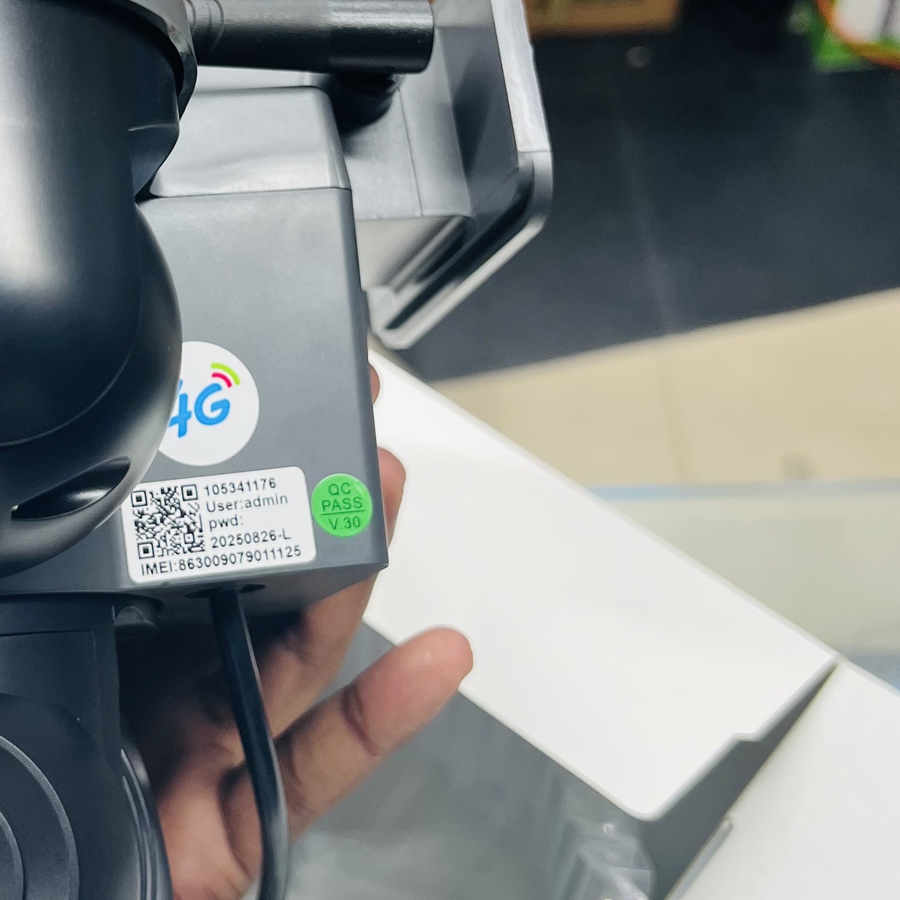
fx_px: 1618
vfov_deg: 30.9
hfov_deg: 30.4
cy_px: 300
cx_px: 184
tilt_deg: -49.4
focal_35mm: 55
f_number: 1.5
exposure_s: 1/100
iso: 100
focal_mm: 5.7
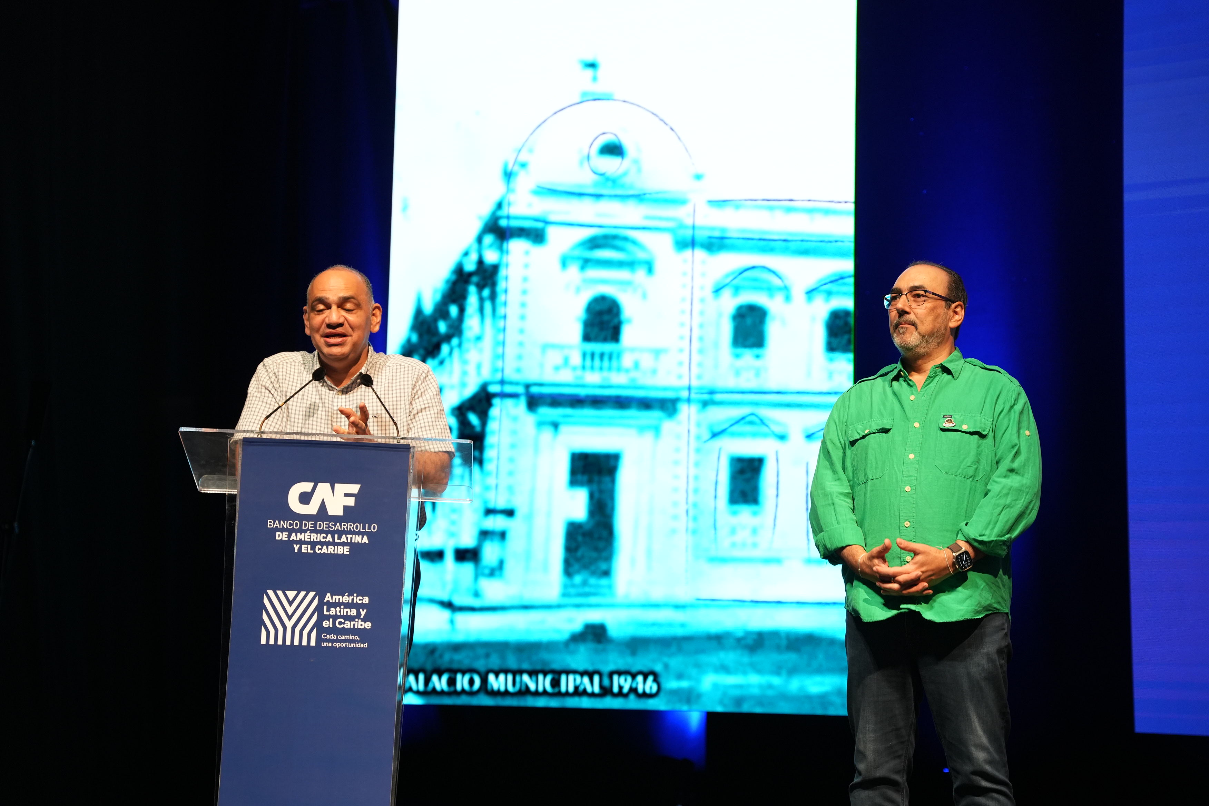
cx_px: 604
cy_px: 403
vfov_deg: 22.9
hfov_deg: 33.8
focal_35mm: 59
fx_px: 1988
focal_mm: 59.2
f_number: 2.8
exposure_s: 1/200
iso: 1600
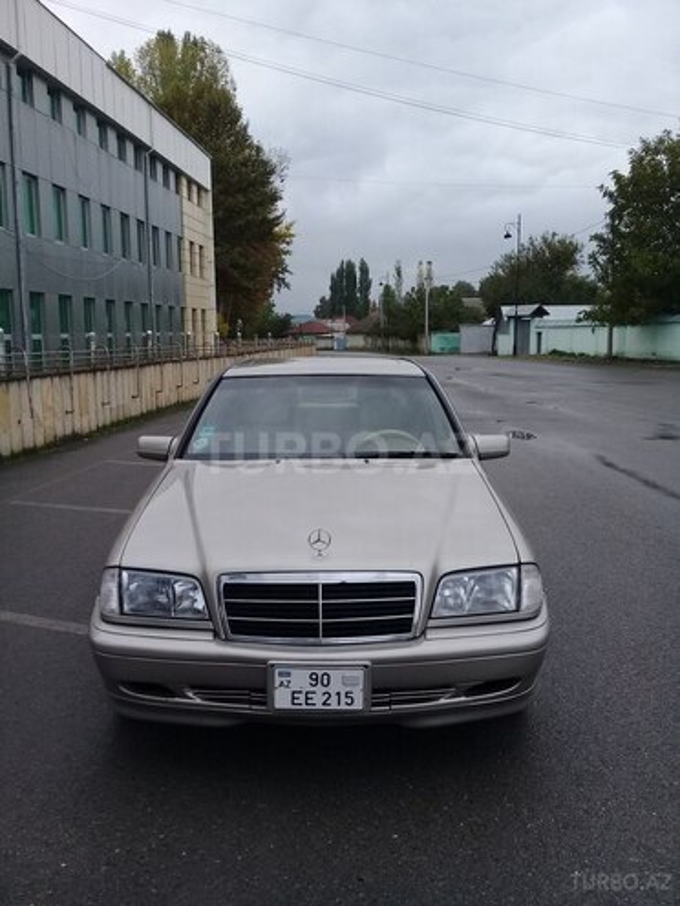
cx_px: 340
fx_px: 812
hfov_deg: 45.4
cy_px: 453
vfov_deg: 58.4
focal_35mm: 31
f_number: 2.2
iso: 50
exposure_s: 1/344
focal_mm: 3.3
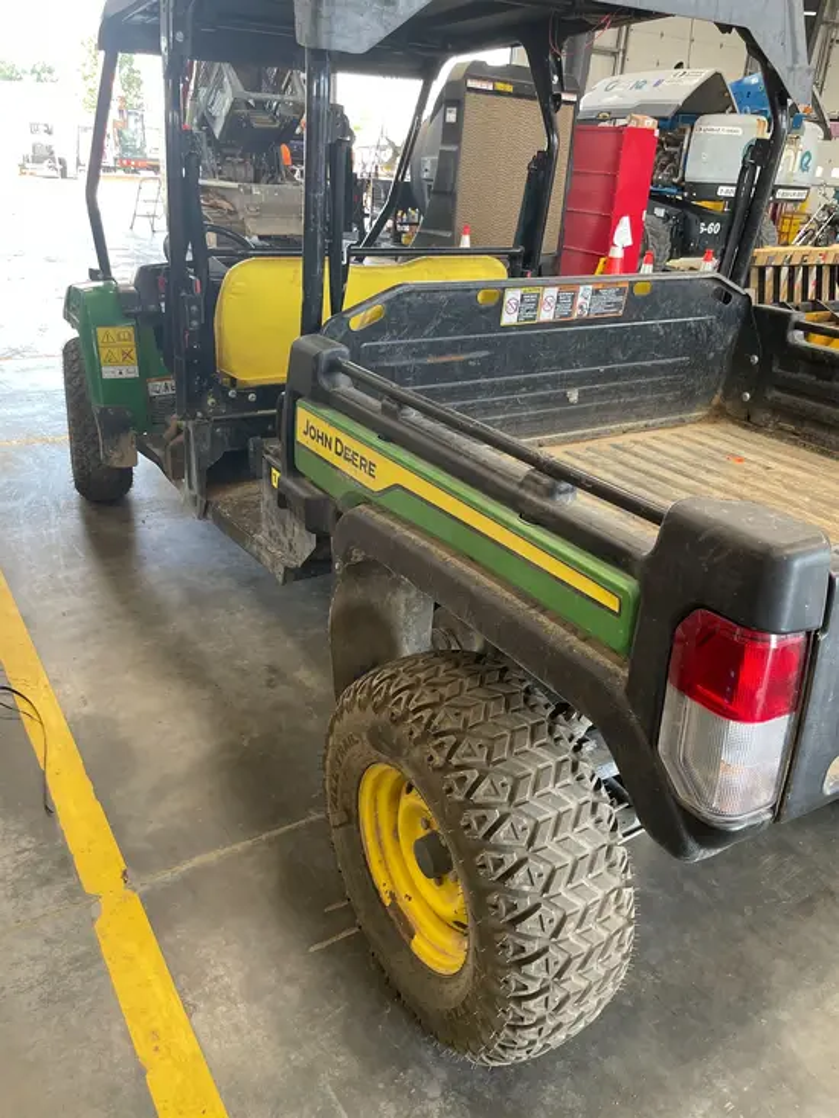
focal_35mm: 26
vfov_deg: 67.3
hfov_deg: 53.1
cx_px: 420
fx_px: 840
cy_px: 559
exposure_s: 1/112
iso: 125
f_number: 1.6
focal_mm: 4.2
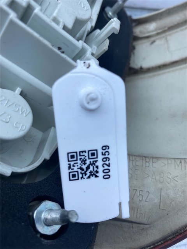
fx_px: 187
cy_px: 124
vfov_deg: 67.3
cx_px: 94
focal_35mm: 26
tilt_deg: -59.1
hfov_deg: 53.1
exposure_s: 1/827
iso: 32
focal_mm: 4.25
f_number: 1.8
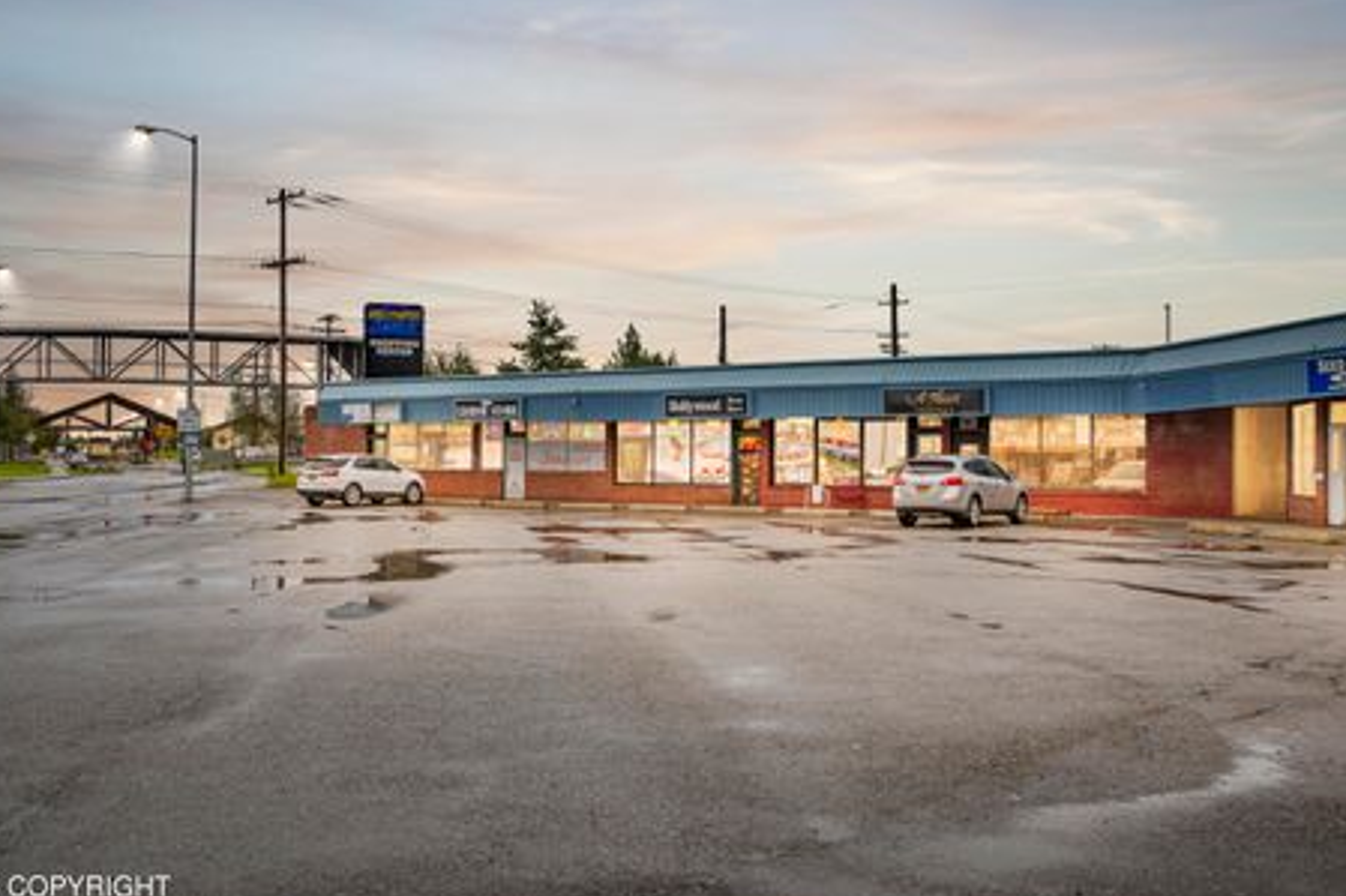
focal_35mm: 39
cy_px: 433
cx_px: 663
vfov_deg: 34.2
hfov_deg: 49.6
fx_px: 1458
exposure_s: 1/80
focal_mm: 35
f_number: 8
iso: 100
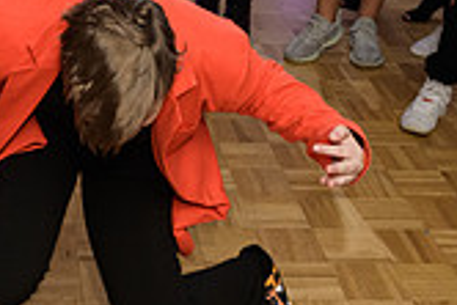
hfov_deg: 23.5
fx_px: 1067
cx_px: 47
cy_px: -34
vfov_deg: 15.8
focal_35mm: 84
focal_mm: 24
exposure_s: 1/125
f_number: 3.2
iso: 800
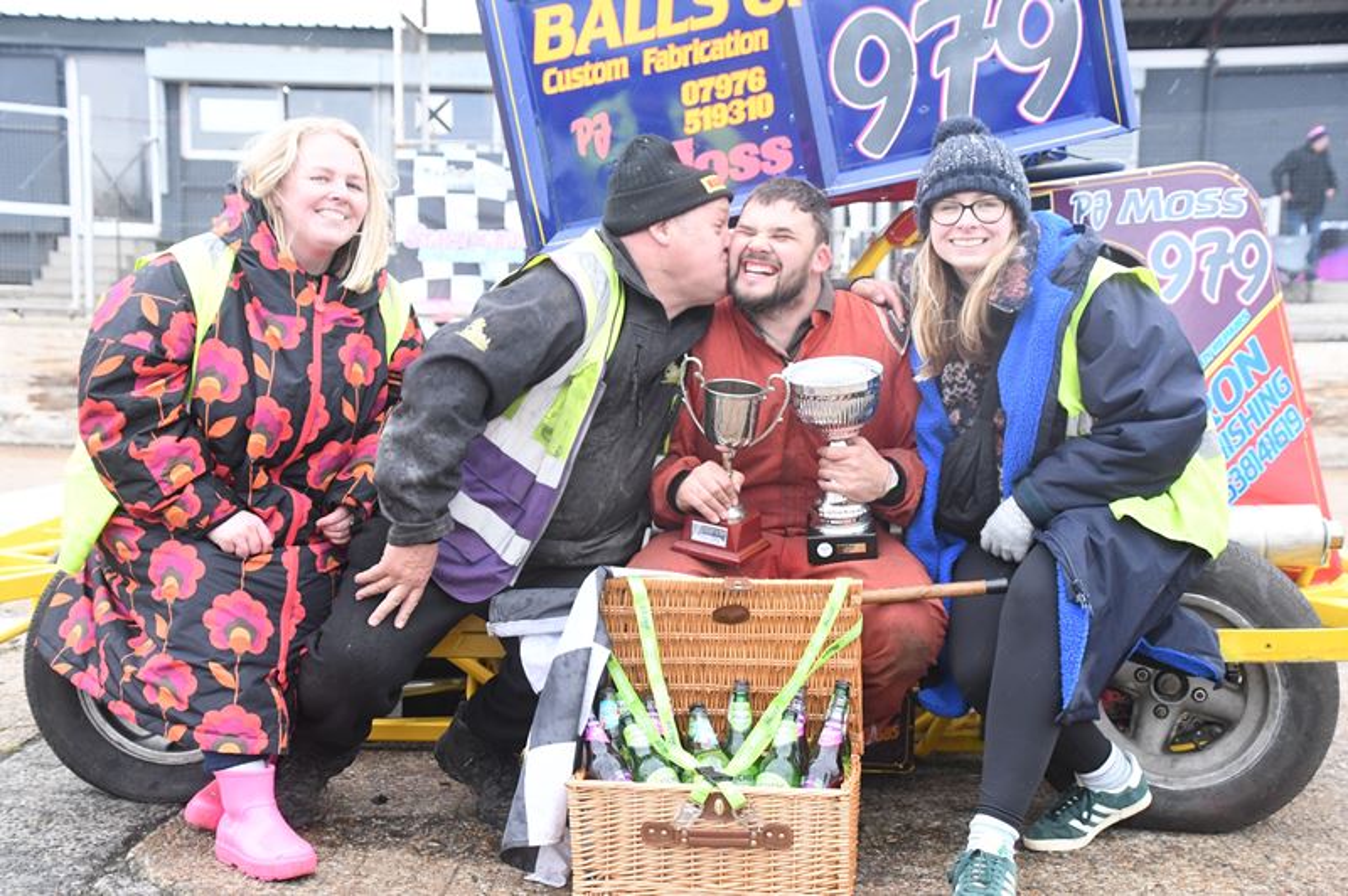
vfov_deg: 23.7
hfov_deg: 35.1
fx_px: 2133
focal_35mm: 57
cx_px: 674
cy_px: 448
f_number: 4.2
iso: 1800
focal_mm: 38
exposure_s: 1/500
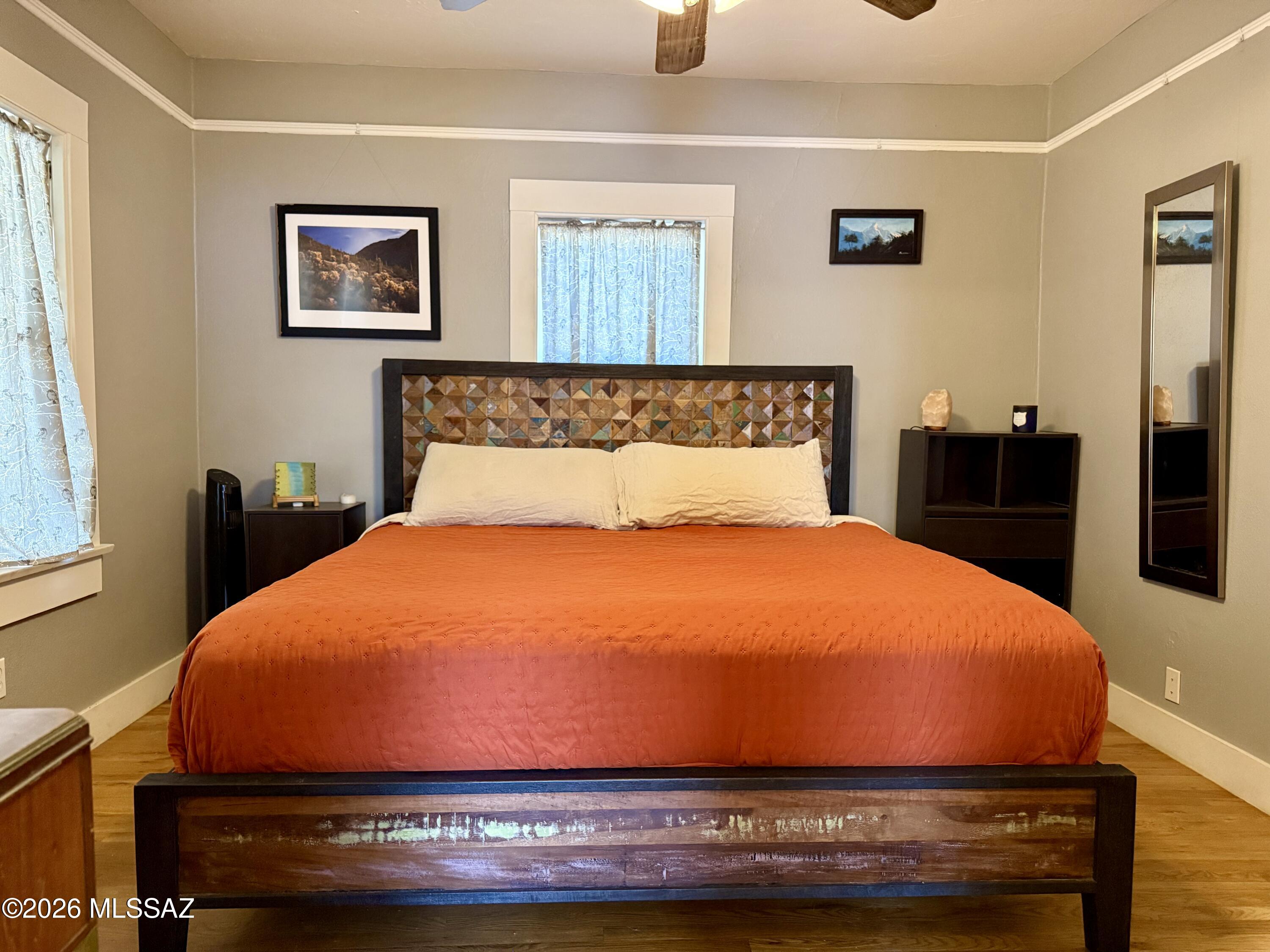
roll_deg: -0.7
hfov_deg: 71.6
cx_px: 635
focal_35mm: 24
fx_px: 881
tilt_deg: -3.2
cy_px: 476
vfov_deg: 56.8
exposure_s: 1/60
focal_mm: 6.76
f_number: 1.78
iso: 800
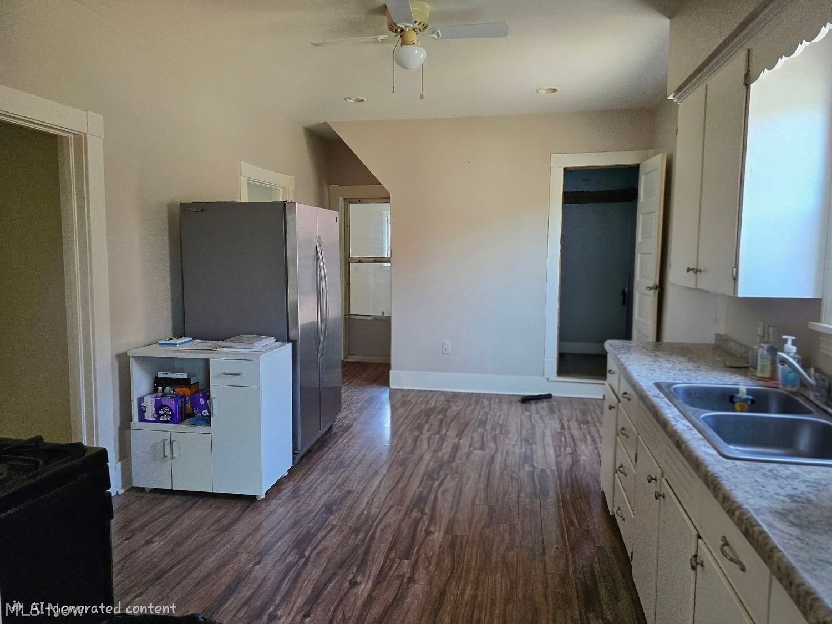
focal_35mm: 23
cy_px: 312
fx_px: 553
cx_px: 416
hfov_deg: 73.9
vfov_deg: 58.9
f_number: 1.7
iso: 200
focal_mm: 6.3
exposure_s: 1/120
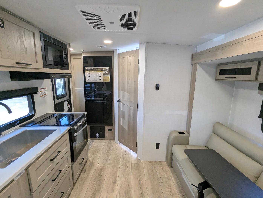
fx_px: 122
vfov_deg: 78.2
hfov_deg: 94.4
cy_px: 99
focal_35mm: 16
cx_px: 132
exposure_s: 1/111
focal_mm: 2.35
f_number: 2.2
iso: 198
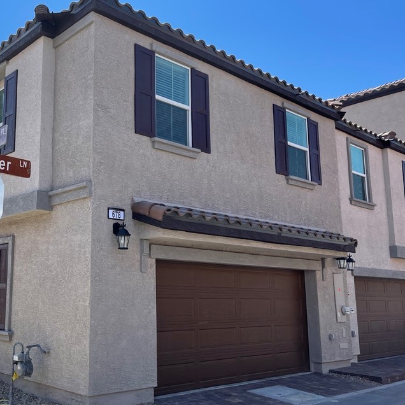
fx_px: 490
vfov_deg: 44.9
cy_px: 206
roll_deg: +2.0
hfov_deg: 43.5
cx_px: 102
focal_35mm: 37
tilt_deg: +11.5
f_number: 1.6
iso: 32
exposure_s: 1/2660
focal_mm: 5.1
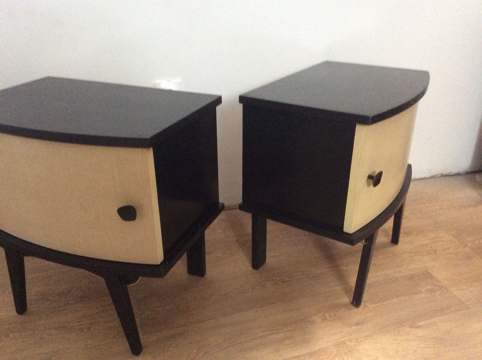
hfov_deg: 56.9
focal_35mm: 32
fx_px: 445
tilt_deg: -25.7
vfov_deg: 44.1
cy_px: 180
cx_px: 241
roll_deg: +1.2
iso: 400
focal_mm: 3.3
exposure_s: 1/17
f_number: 2.4
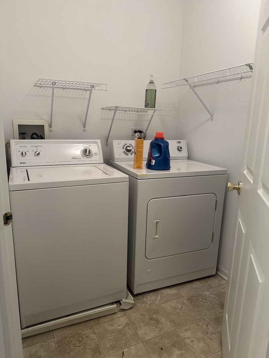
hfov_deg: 56.8
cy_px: 179
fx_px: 249
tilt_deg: -11.5
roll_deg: -2.8
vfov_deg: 71.6
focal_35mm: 24
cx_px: 134
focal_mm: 6.86
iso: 400
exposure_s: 1/60
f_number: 1.78
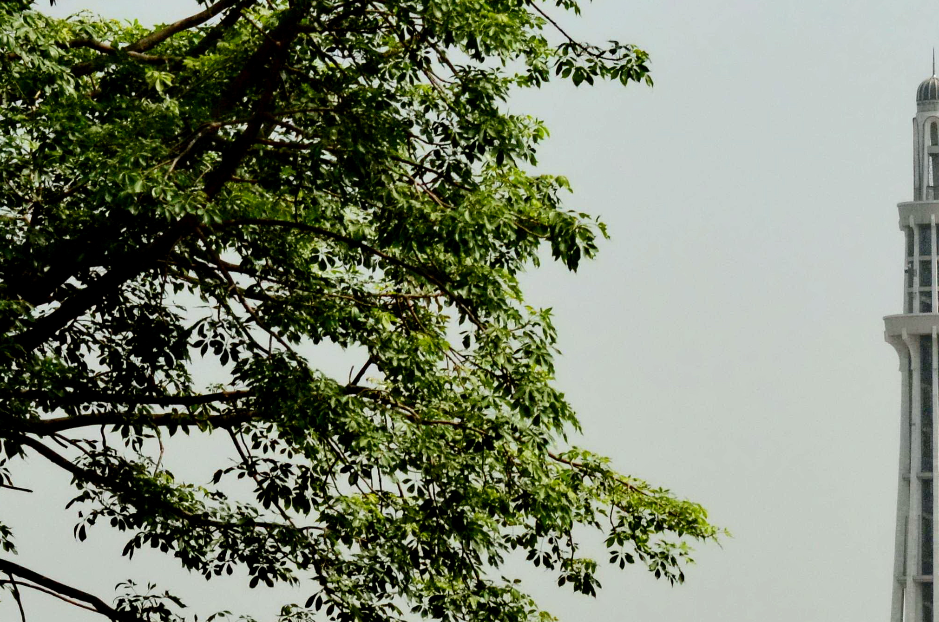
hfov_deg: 8.0
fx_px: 6664
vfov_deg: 5.3
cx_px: 856
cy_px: 571
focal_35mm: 256
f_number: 11
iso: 800
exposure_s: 1/1250
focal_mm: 70
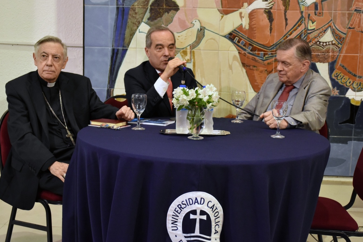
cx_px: 179
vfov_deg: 24.6
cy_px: 112
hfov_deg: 36.2
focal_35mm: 55
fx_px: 555
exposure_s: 1/60
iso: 2200
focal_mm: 32
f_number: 4
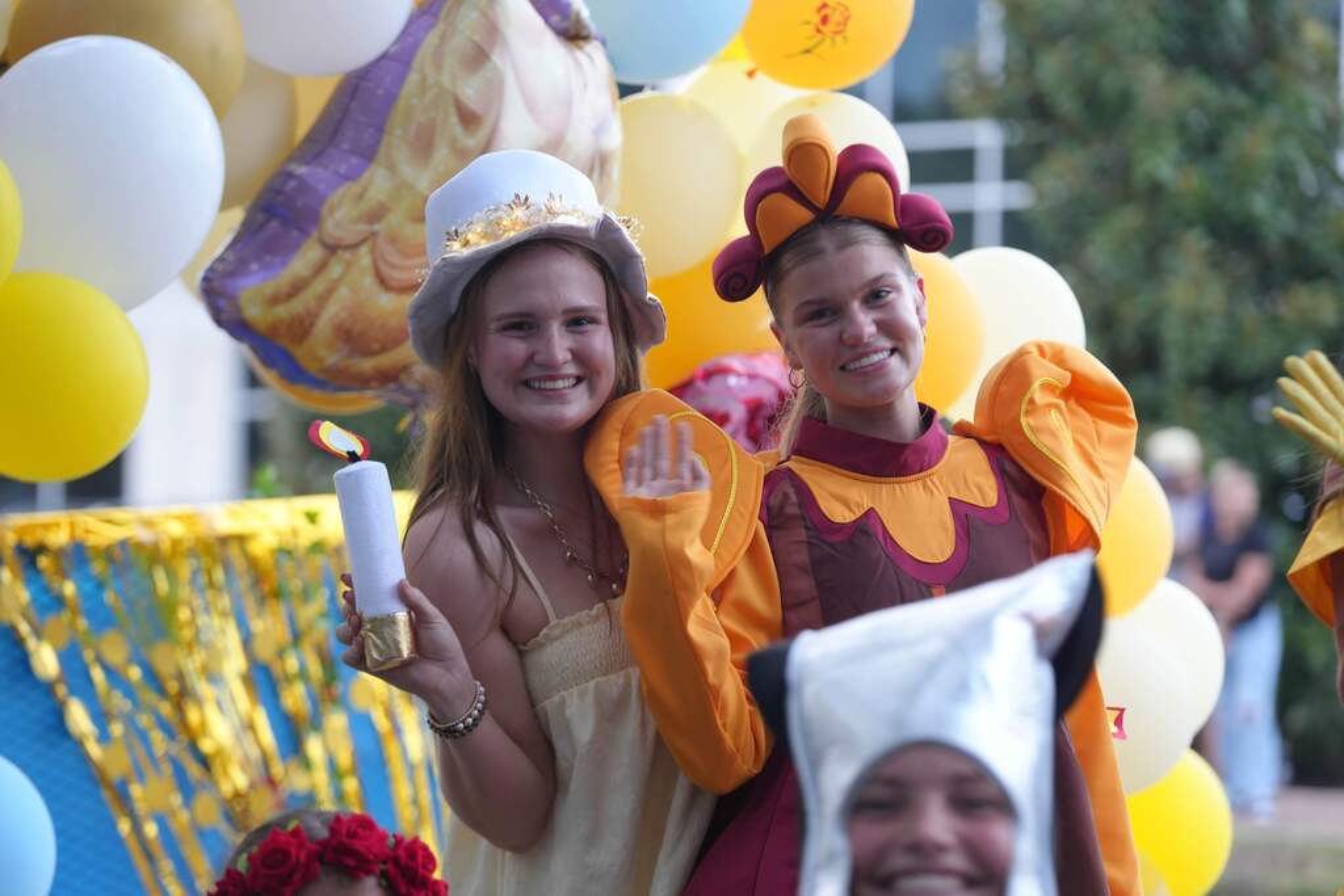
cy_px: 448
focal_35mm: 146
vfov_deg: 9.4
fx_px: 5451
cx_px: 672
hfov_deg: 14.1
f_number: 4
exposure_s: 1/160
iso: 1250
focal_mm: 146
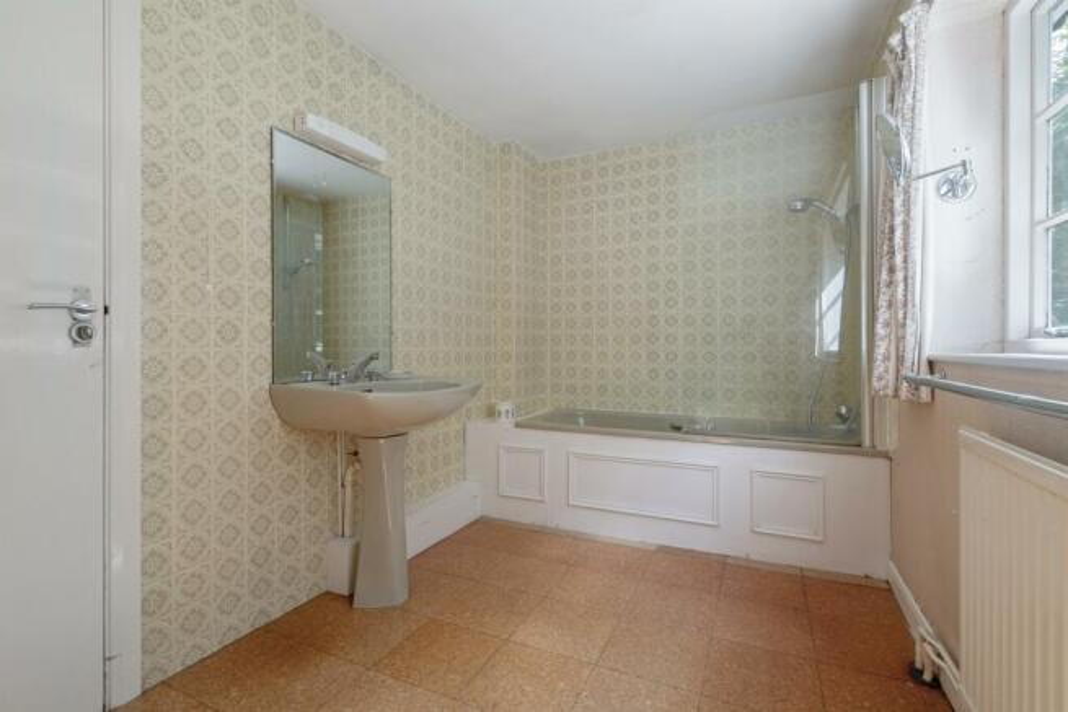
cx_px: 534
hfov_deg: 96.7
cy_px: 356
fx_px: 475
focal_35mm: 16
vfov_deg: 73.8
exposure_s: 1/20
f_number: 10
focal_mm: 16
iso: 320
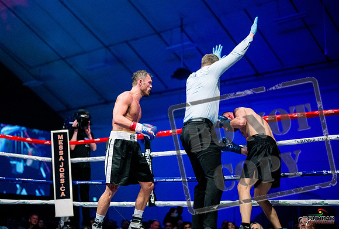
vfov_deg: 23.1
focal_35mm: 59
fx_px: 558
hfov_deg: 33.7
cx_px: 138
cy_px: 95
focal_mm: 50
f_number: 1.4
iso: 6400
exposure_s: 1/1600
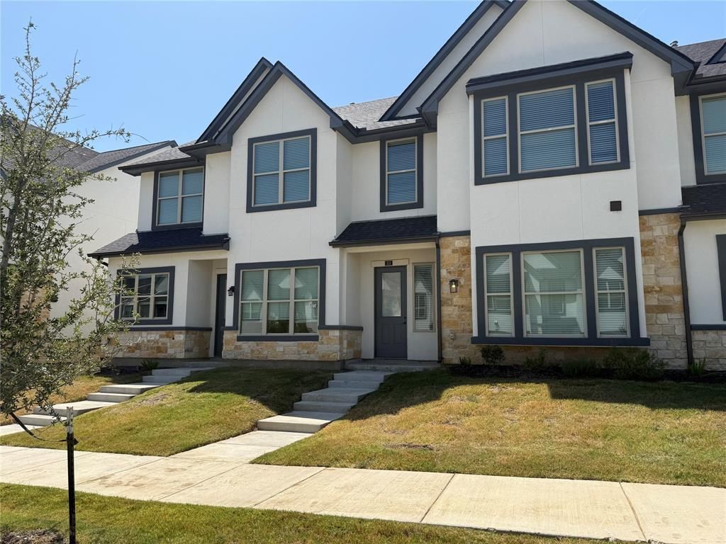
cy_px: 272
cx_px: 363
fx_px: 503
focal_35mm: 24
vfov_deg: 56.8
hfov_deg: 71.6
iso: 80
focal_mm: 6.76
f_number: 1.78
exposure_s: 1/4673
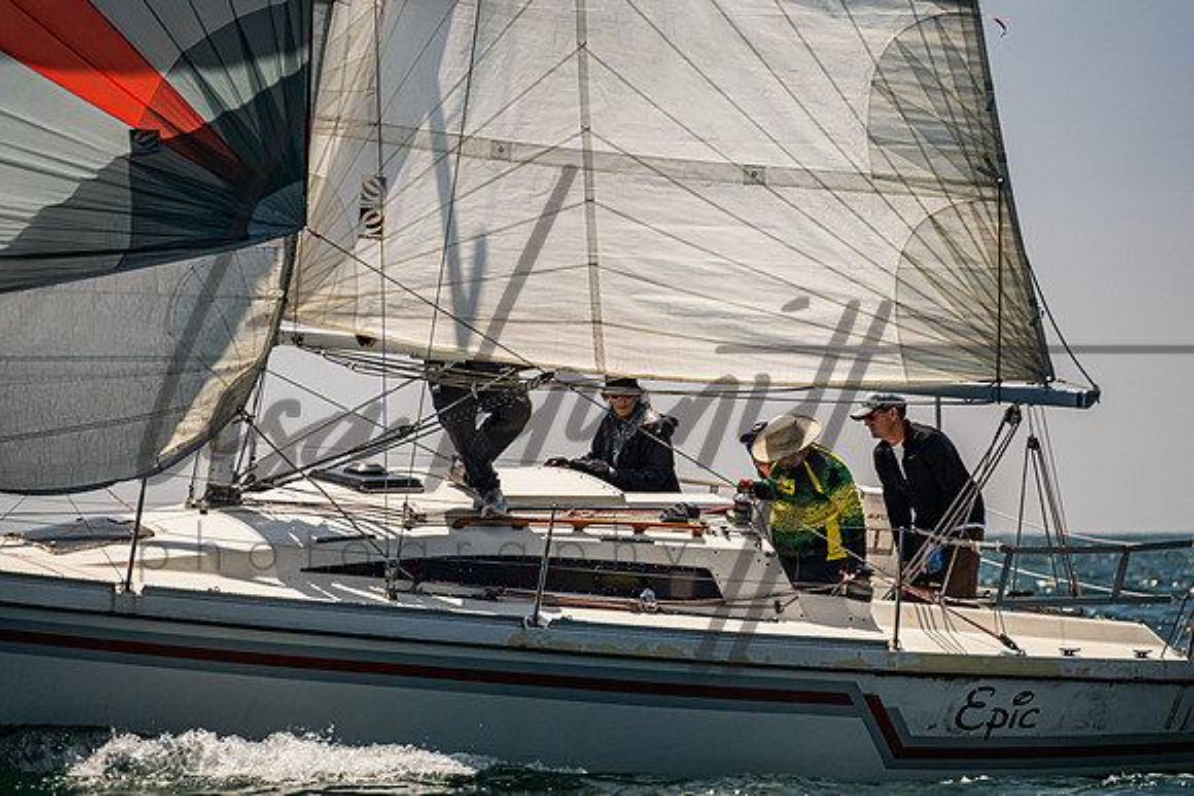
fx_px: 17690
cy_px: 289
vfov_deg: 2.6
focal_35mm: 533
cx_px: 578
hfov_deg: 3.9
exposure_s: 1/3200
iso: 500
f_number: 8
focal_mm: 400
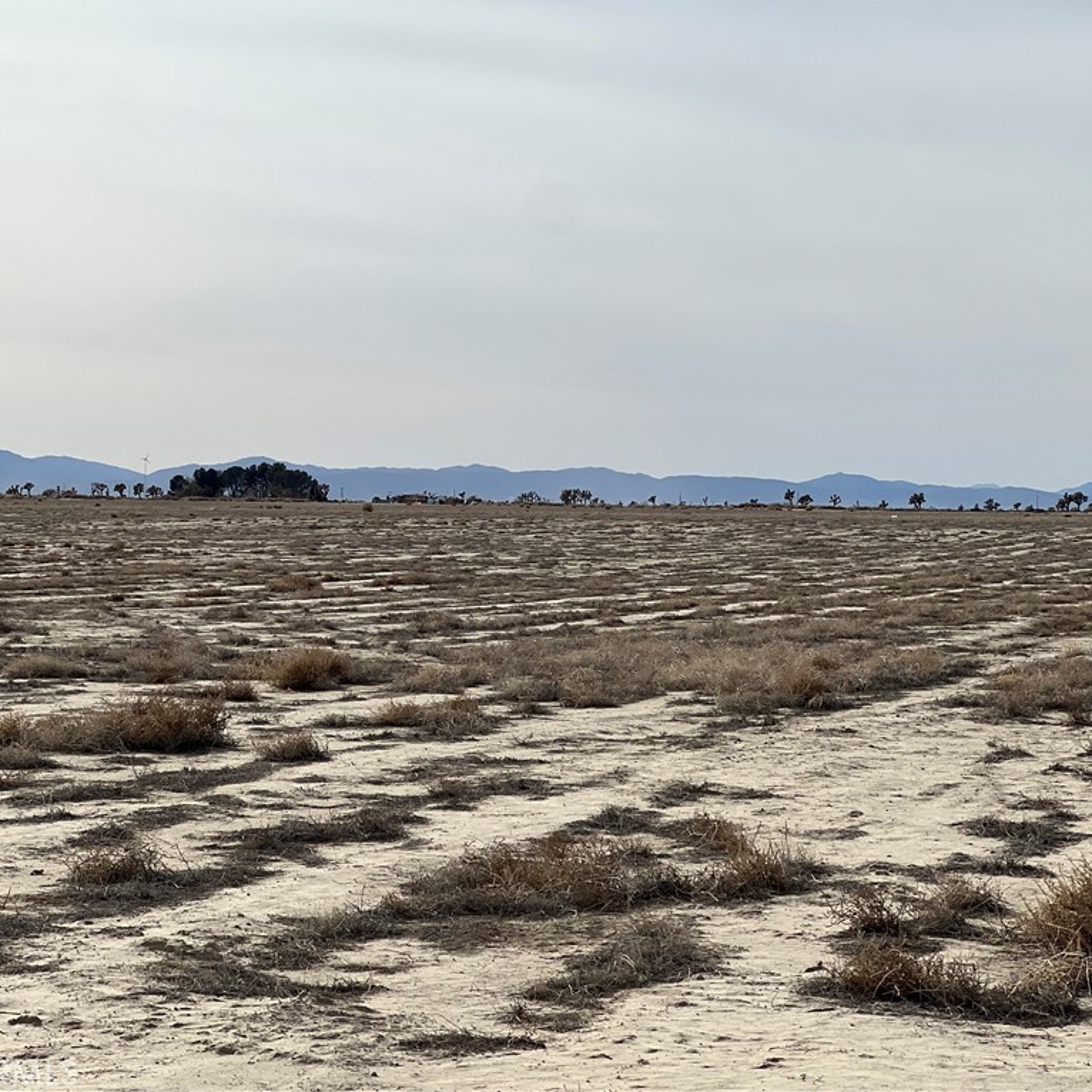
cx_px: 433
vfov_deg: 19.1
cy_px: 546
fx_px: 3248
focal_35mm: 91
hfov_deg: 19.1
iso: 32
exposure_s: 1/2016
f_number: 2.8
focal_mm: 9
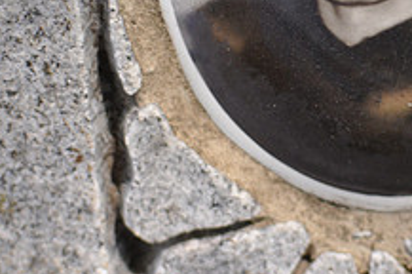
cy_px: -64
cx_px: 370
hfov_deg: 14.5
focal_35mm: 140
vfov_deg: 9.6
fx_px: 1604
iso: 400
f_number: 4.5
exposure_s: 1/80
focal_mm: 35
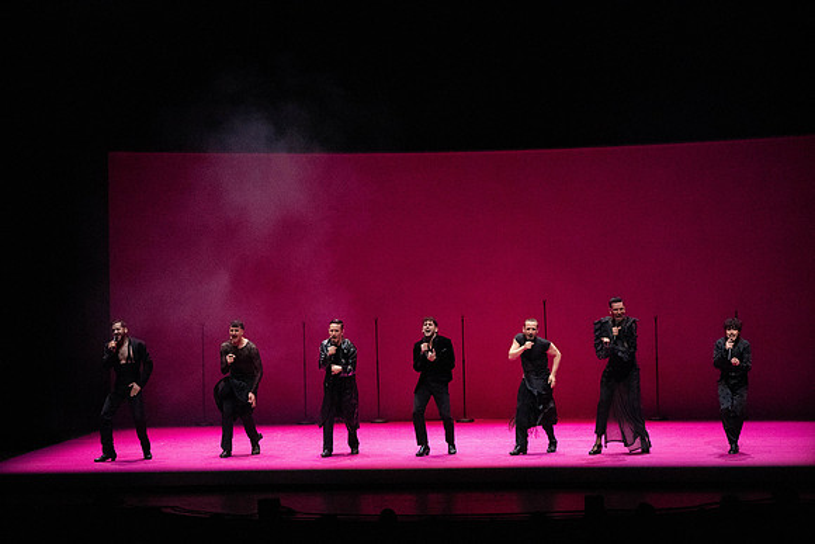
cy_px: 272
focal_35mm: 130
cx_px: 408
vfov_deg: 10.6
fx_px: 2944
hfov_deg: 15.8
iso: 25600
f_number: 9
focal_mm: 130
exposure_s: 1/400
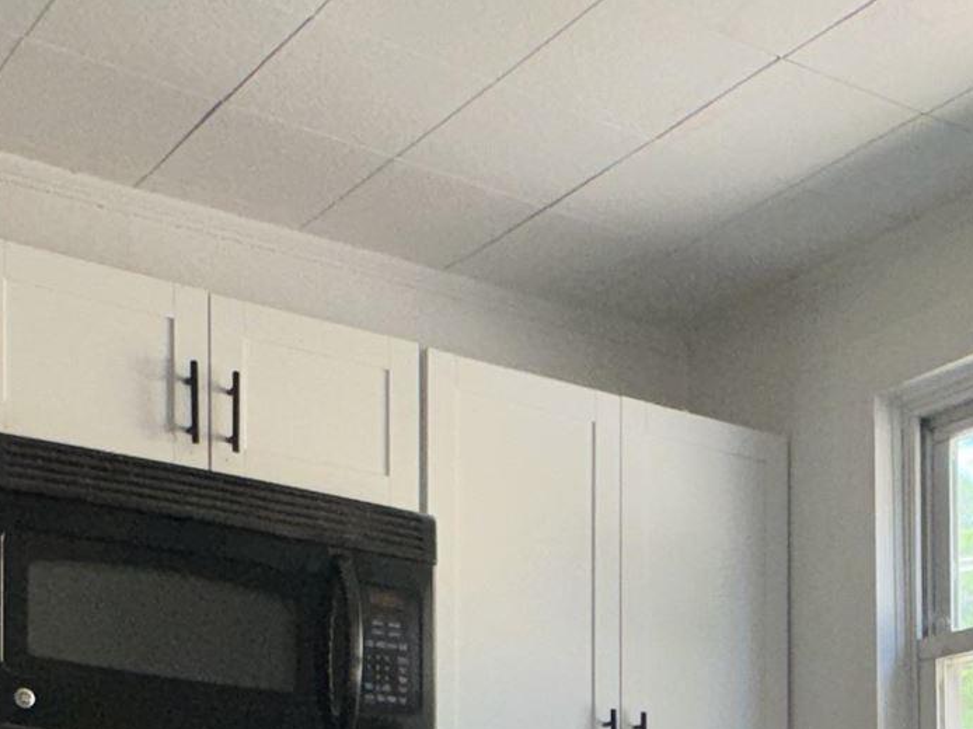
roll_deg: +0.0
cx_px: 618
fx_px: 1742
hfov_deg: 31.0
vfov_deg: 21.0
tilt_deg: -0.3
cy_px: 1007
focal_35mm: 62
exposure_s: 1/135
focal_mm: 2.22
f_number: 2.2
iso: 32
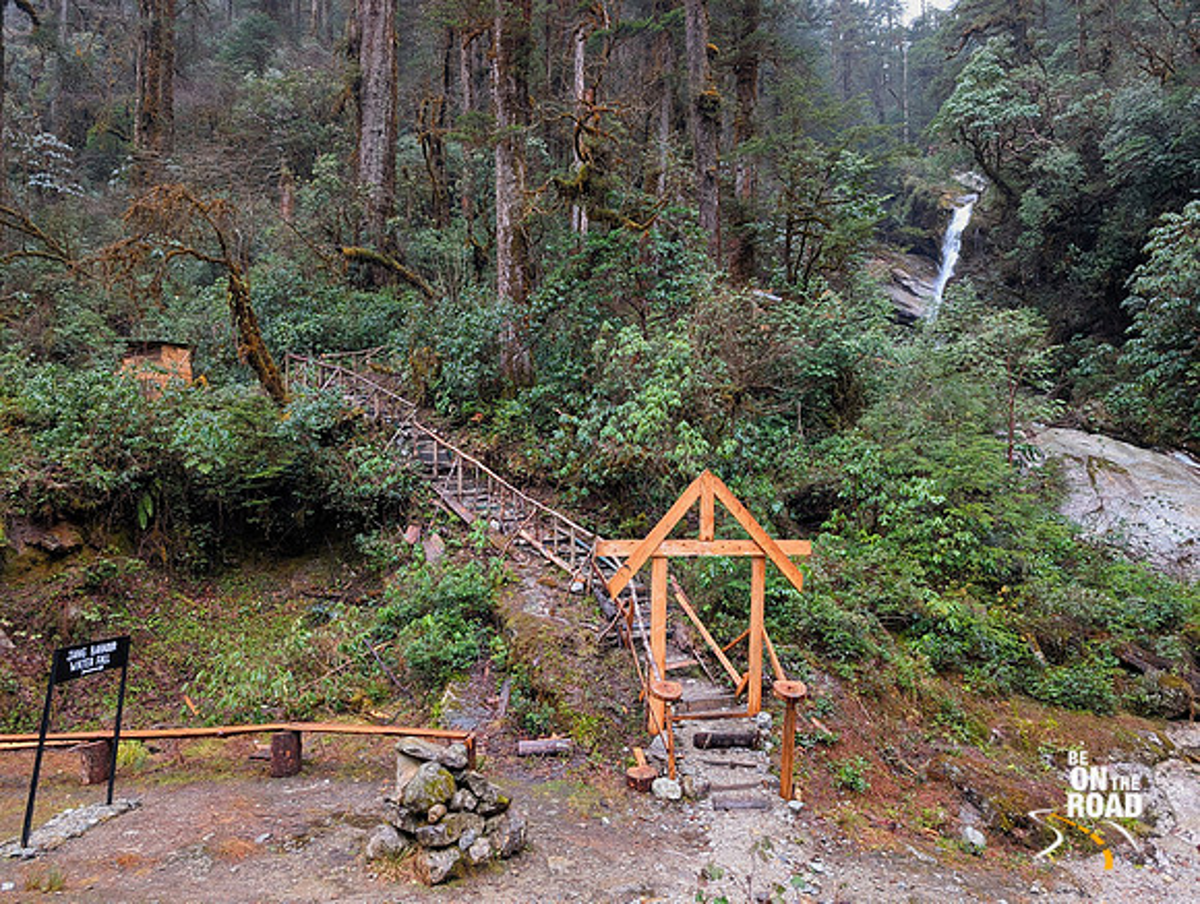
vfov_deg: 57.0
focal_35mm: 24
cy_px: 452
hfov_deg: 71.5
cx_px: 600
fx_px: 833
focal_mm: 6.9
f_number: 1.68
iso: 32
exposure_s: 1/23.8
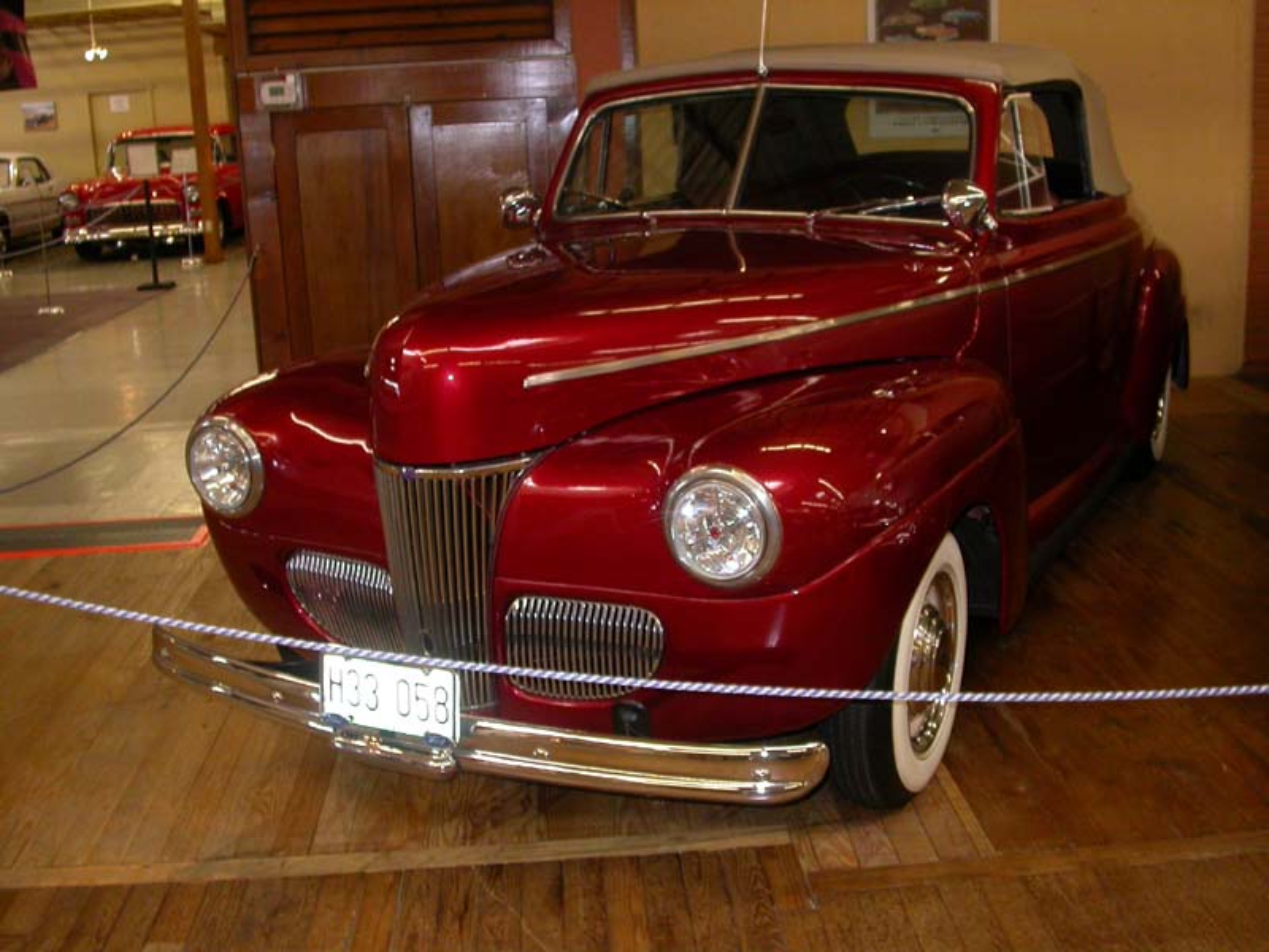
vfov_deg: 37.7
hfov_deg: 49.0
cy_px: 476
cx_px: 634
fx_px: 1393
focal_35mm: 38
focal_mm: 7.85
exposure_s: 1/60
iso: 200
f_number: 2.6
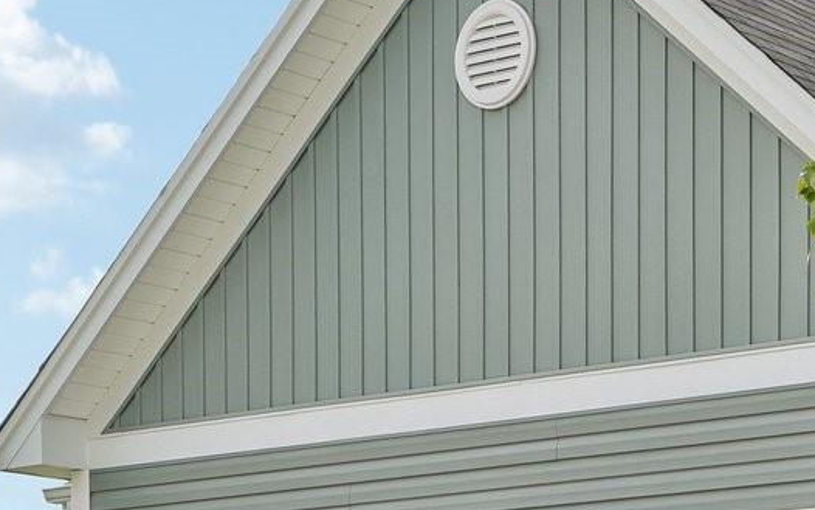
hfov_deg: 15.9
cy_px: 539
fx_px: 2644
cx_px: 1269
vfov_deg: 10.9
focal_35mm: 119
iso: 100
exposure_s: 1/90
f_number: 8
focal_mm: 20
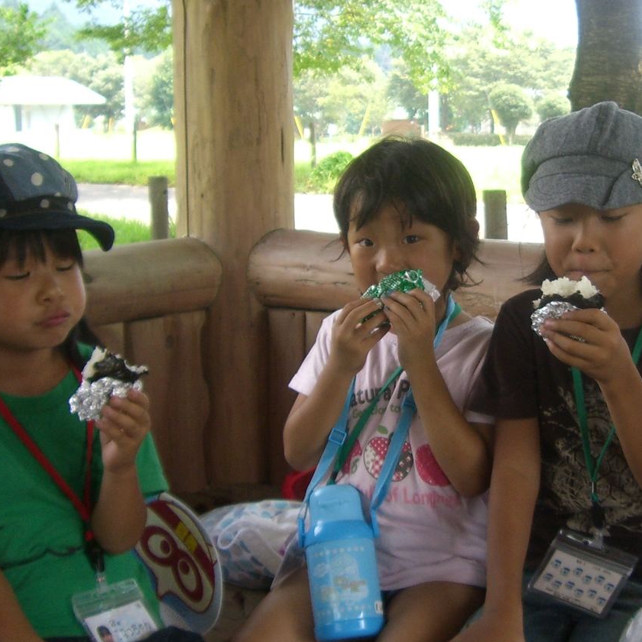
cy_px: 312
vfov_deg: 26.9
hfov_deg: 26.5
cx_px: 485
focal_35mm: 64
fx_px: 1343
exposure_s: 1/160
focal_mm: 6.2
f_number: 2.7
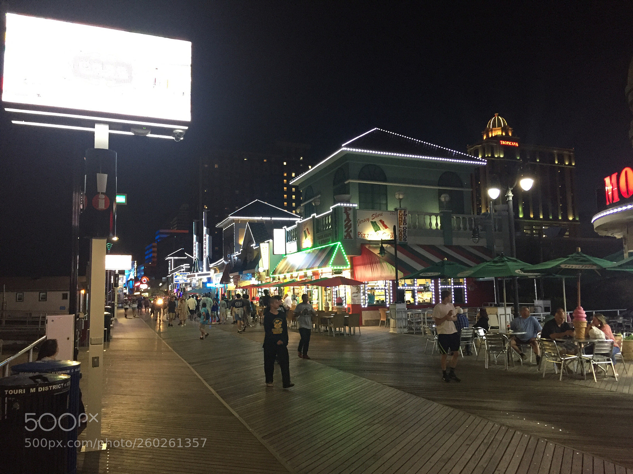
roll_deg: +0.3
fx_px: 530
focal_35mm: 29
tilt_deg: +5.1
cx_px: 316
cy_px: 237
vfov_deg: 48.2
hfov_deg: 61.7
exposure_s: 1/30
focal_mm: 4.15
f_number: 2.2
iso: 160
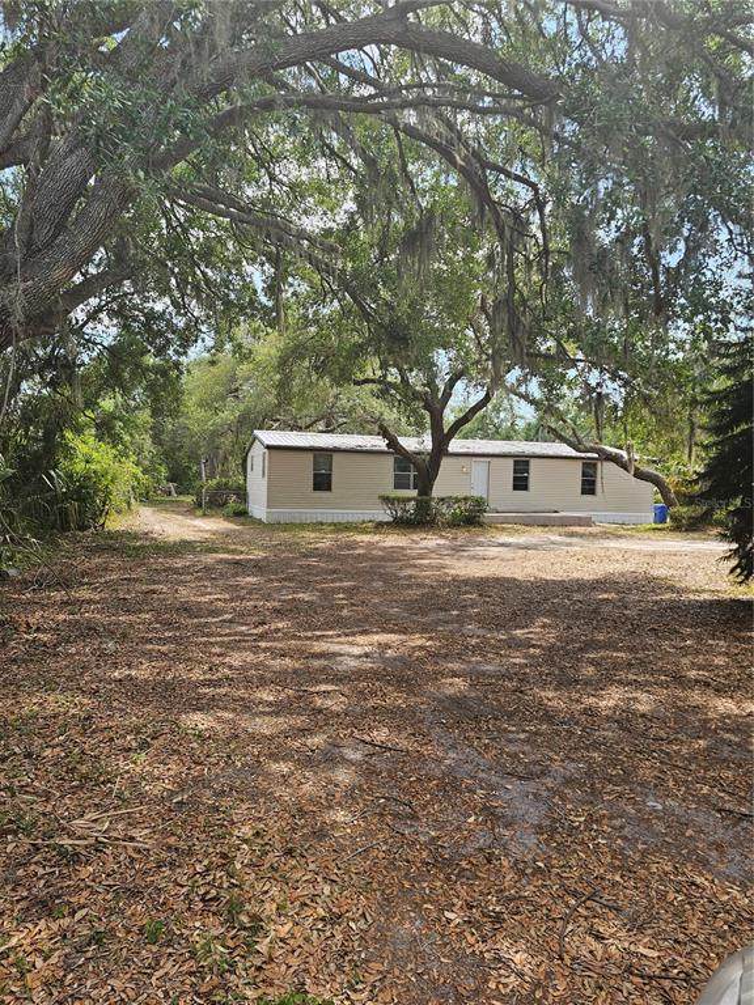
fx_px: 668
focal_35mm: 23
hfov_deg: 58.9
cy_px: 502
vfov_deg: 73.9
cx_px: 377
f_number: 1.7
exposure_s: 1/186
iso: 10
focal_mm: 6.3
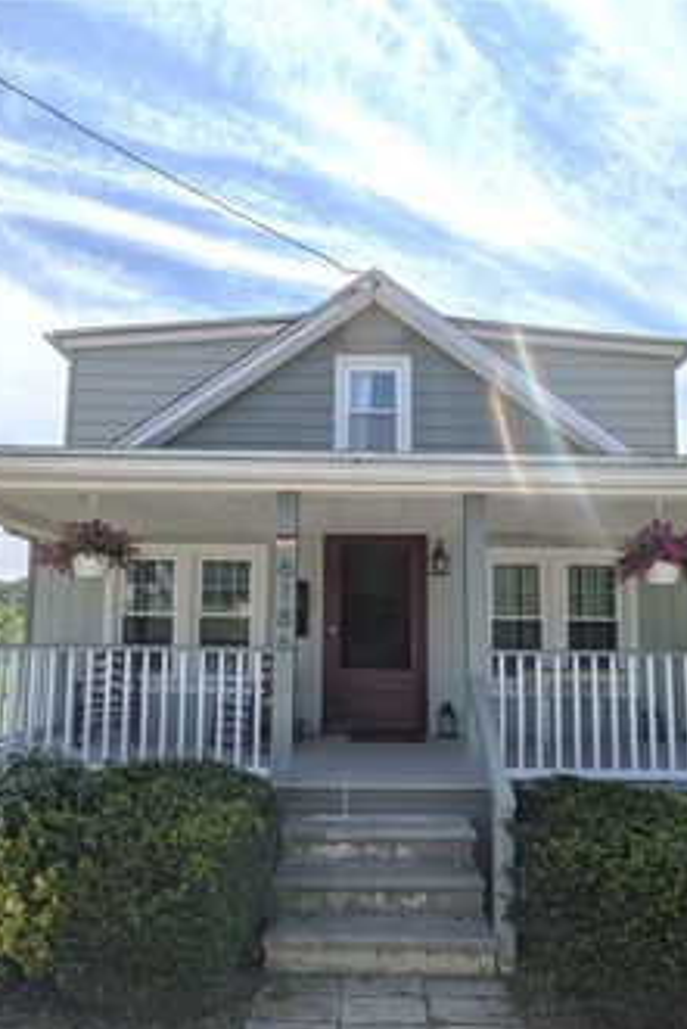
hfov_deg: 57.3
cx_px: 357
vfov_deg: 78.2
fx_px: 629
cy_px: 580
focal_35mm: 22
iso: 51
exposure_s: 1/3436
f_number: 2.2
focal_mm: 1.85
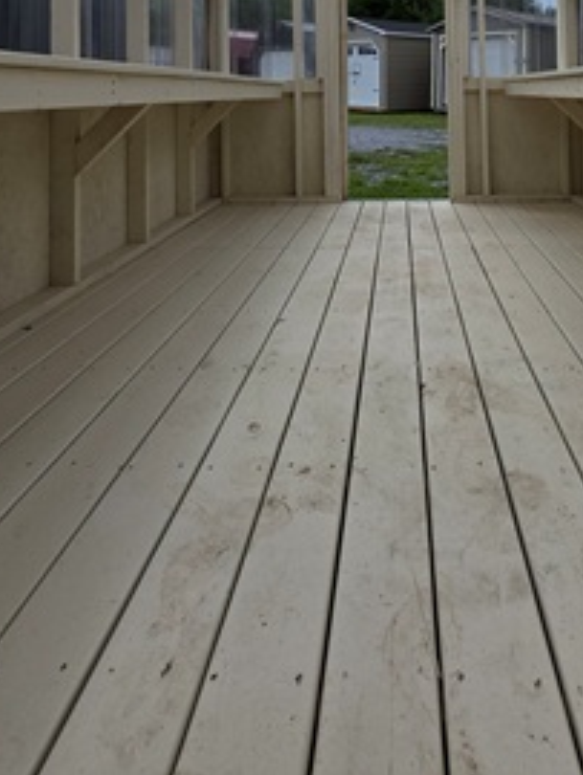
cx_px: 379
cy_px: 78
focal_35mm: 25
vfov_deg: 59.1
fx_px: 561
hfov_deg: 54.1
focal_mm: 2.2
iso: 40
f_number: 1.9
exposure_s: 1/4217
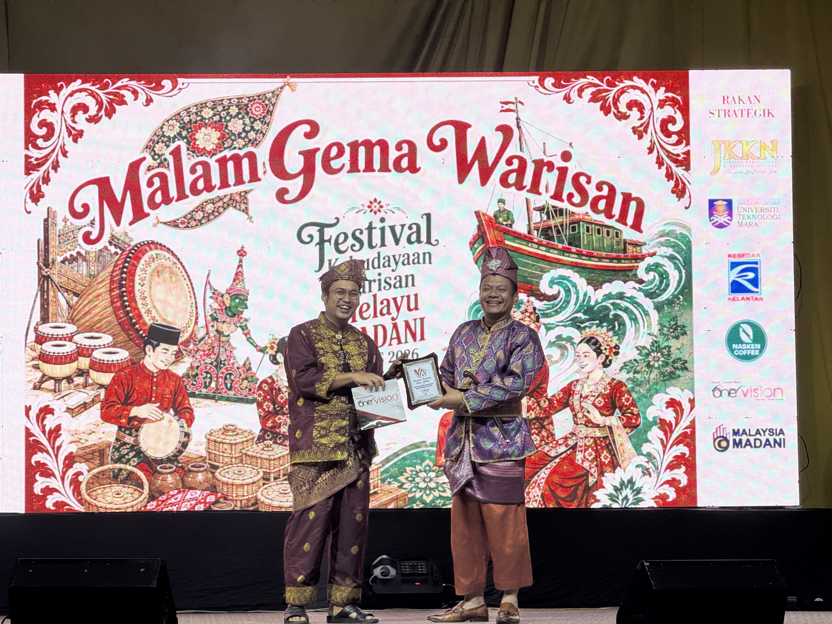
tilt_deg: +4.5
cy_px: 312
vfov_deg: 12.3
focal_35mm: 120
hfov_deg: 16.4
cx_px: 416
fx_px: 2884
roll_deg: +0.3
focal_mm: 15.66
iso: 250
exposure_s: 1/90
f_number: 2.8
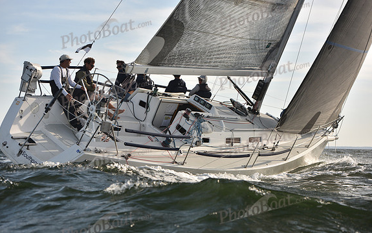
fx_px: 730
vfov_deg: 18.1
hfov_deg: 28.6
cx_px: 186
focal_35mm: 72
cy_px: 116
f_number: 4
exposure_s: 1/800
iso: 250
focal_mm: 70
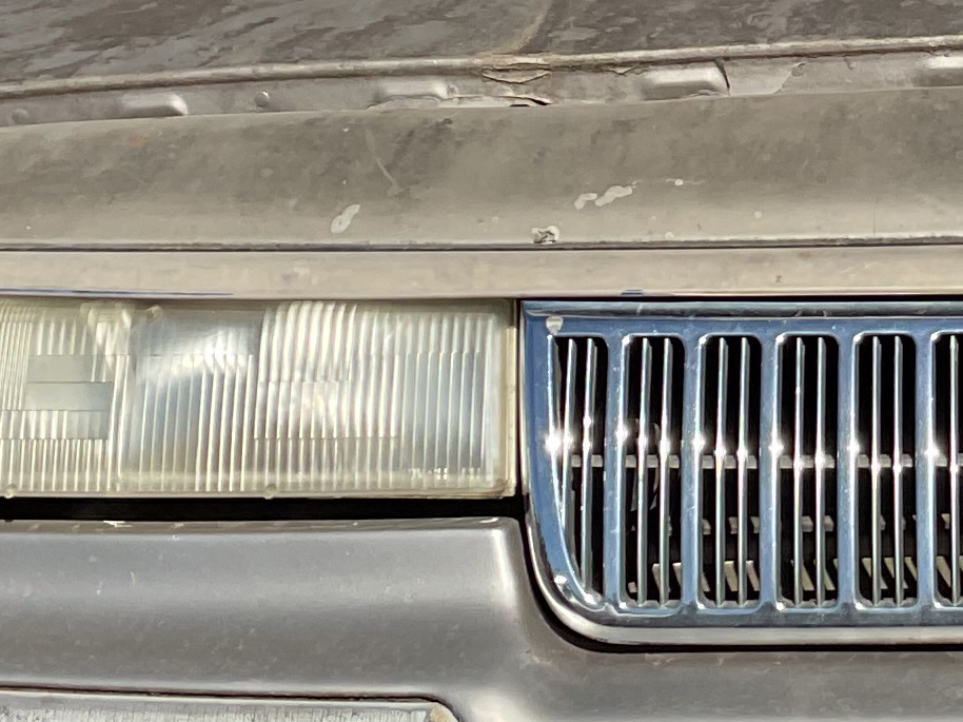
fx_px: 3560
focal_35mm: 128
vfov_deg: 11.5
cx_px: 1066
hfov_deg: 15.0
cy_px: 7
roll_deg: +2.4
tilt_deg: -6.3
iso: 16
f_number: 1.8
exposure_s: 1/2427
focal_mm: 3
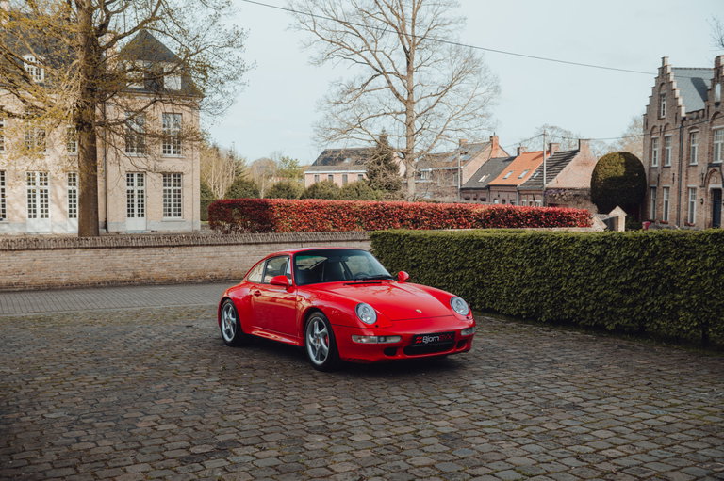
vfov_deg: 36.8
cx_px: 362
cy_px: 240
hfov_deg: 53.2
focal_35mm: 36
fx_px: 724
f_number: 4.5
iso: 100
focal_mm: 36
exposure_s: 1/160
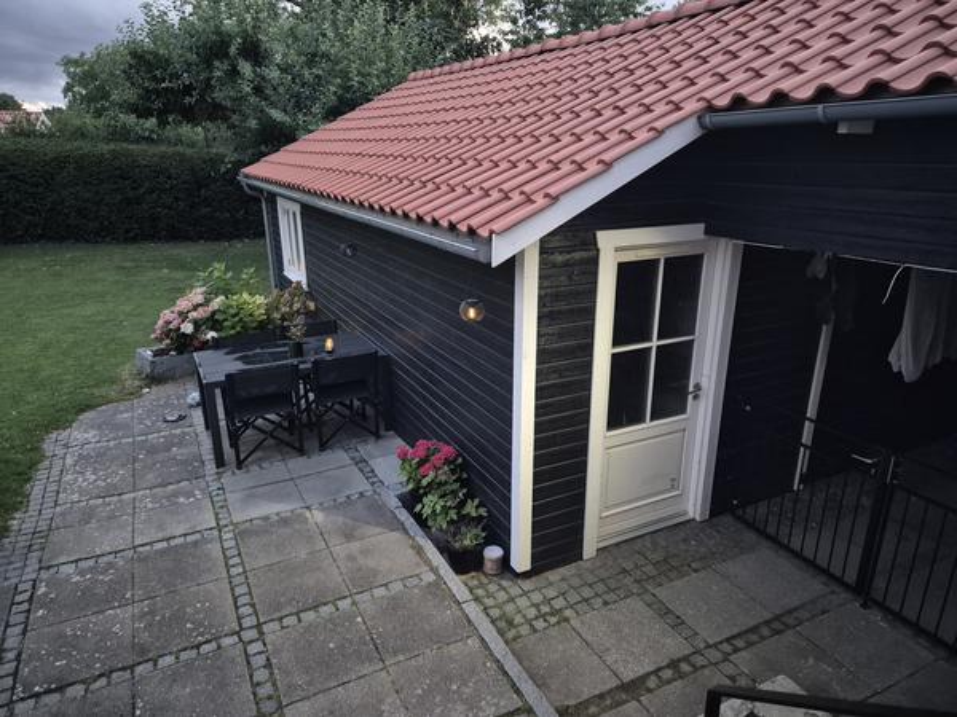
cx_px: 478
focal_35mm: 23
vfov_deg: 58.9
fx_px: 636
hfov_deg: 73.9
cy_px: 358
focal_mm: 5.4
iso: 1600
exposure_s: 1/25
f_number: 1.8
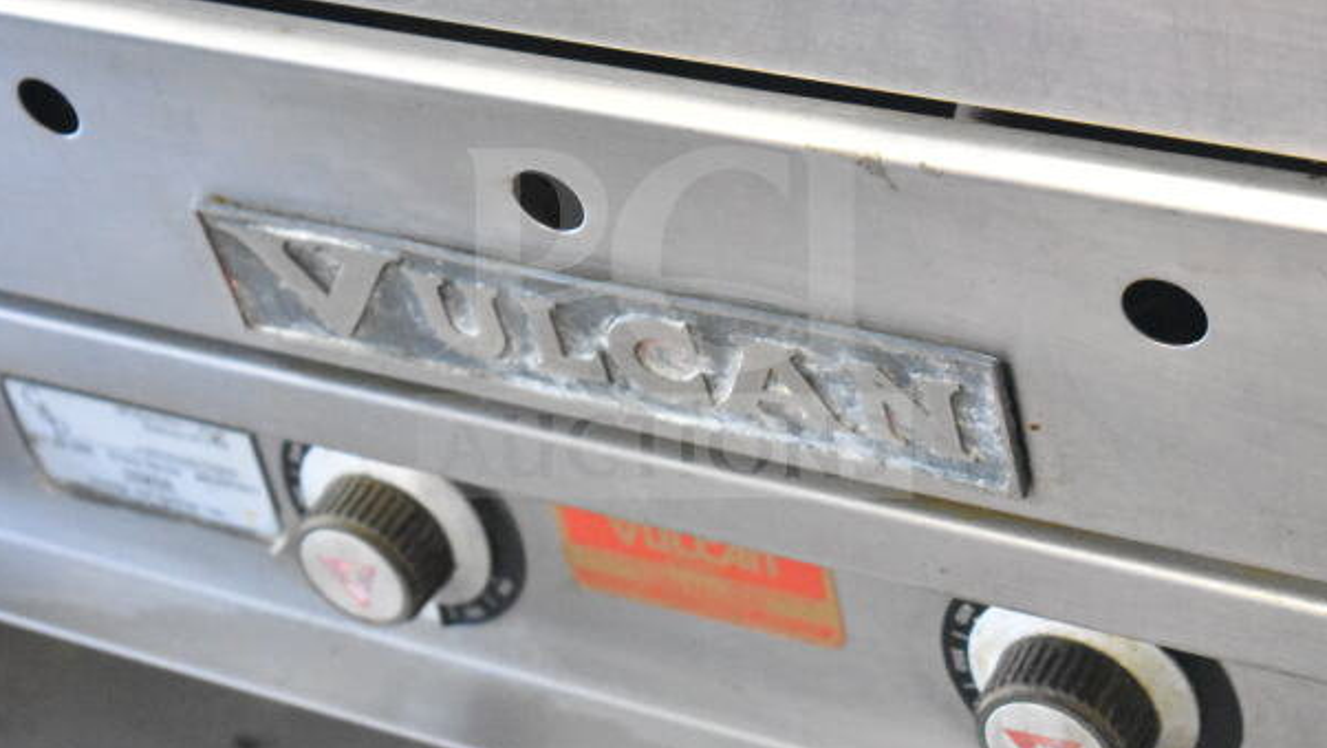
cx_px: 664
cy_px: 323
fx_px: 3081
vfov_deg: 13.8
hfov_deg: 24.3
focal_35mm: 88
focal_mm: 55
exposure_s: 1/100
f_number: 5.6
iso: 16000
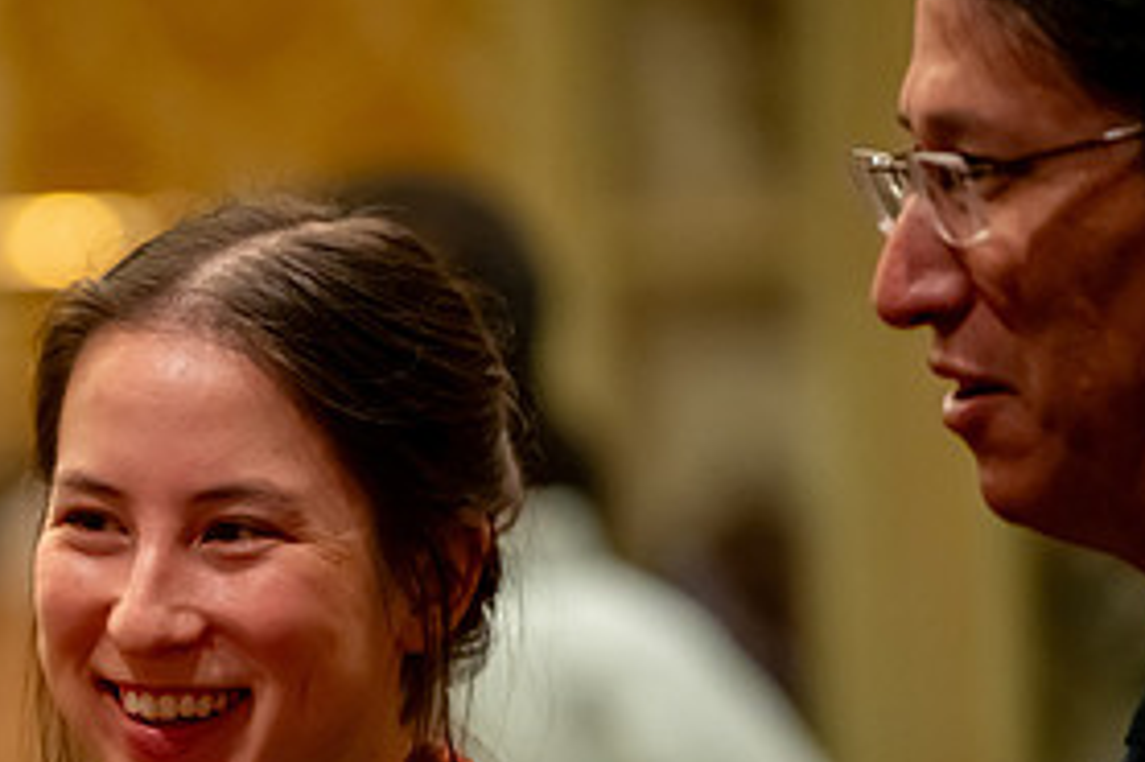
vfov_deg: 3.3
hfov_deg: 4.9
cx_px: 161
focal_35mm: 418
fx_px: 13286
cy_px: 665
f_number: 2.8
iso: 5000
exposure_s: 1/200
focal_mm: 200
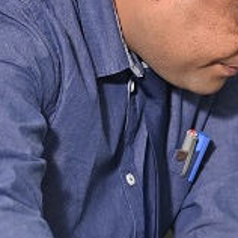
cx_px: 185
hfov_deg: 3.5
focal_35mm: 494
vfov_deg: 3.5
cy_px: 157
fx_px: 3843
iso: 500
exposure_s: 1/160
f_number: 2.8
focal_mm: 102
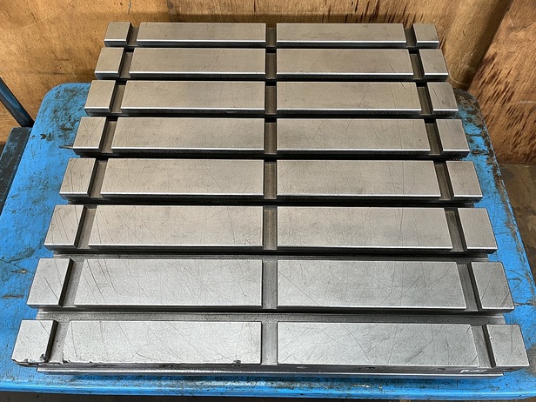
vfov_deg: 51.4
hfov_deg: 65.3
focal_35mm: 27
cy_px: 204
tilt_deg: -60.6
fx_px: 418
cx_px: 271
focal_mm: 5.1
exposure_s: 1/71
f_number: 1.6
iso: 125
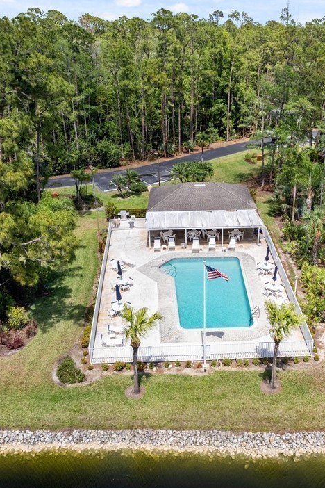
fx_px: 460
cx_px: 210
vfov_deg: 55.8
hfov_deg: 38.5
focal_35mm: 34
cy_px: 241
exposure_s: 1/1600
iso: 100
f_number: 2.8
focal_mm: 8.38
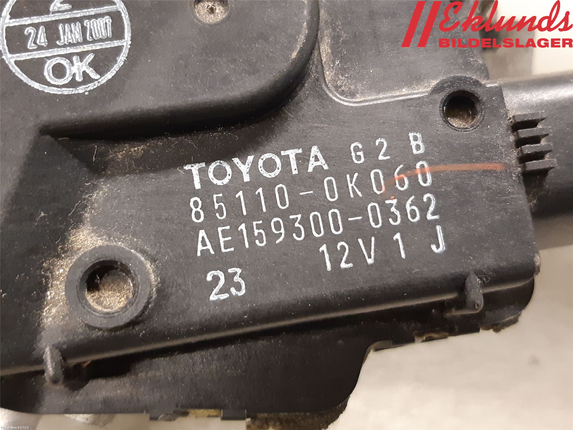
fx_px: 430
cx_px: 286
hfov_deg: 67.3
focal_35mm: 26
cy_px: 215
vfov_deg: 53.1
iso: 320
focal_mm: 3.93
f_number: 1.7
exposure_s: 1/25
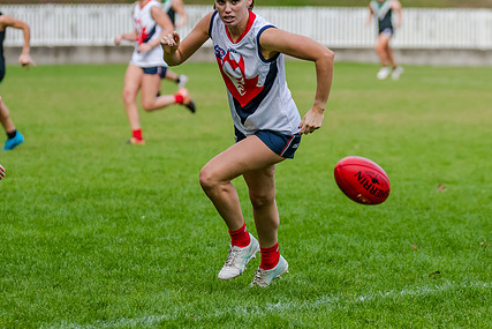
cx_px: 253
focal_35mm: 351
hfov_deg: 5.9
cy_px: 171
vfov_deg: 3.9
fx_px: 4798
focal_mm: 210
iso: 800
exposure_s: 1/1600
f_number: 5
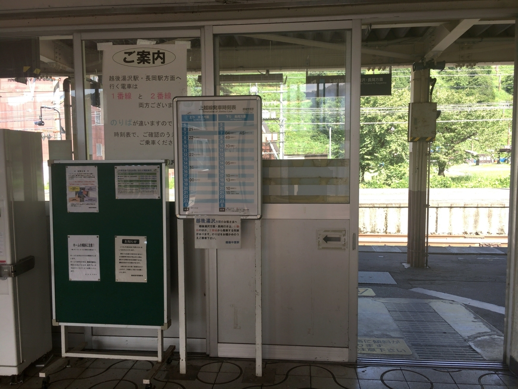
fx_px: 434
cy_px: 194
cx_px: 259
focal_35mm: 29
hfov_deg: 61.7
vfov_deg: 48.2
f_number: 2.2
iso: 25
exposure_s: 1/120
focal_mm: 4.15
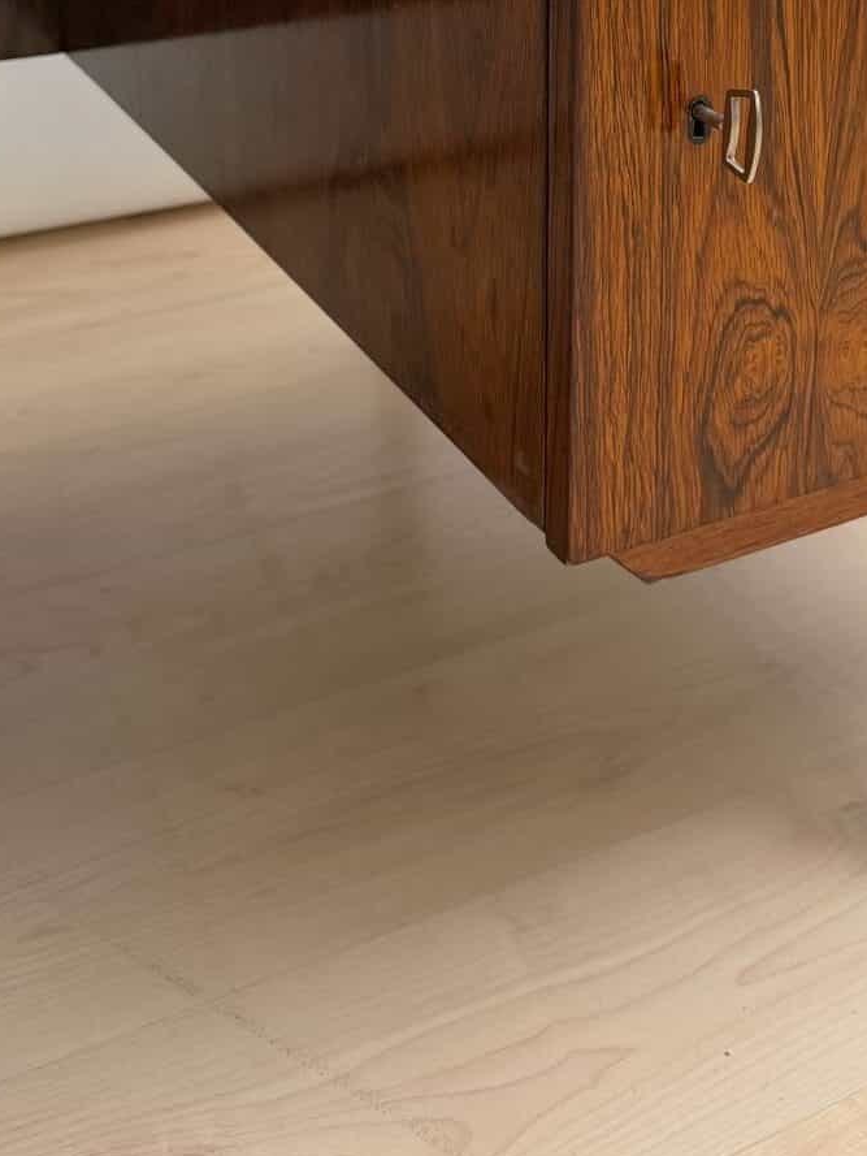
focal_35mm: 54
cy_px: -13
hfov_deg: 26.8
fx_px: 1803
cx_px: 628
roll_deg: -1.5
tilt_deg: -14.5
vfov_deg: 32.5
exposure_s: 1/50
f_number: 1.78
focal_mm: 6.76
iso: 160
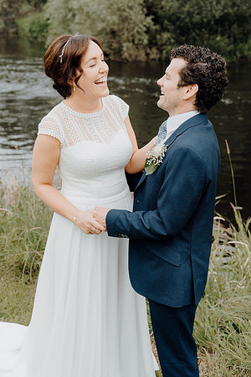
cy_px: 188
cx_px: 126
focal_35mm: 54
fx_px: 565
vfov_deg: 36.9
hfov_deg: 25.1
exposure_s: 1/200
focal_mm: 54
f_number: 5
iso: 125
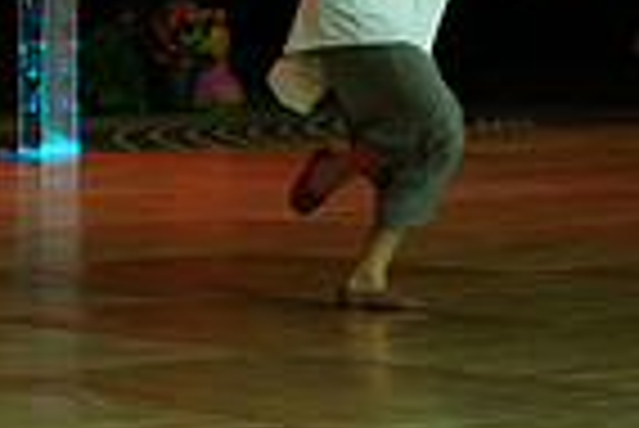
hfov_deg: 8.6
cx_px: -608
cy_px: 232
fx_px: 4051
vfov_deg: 6.0
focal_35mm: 228
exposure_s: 1/400
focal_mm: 56
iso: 2000
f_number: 4
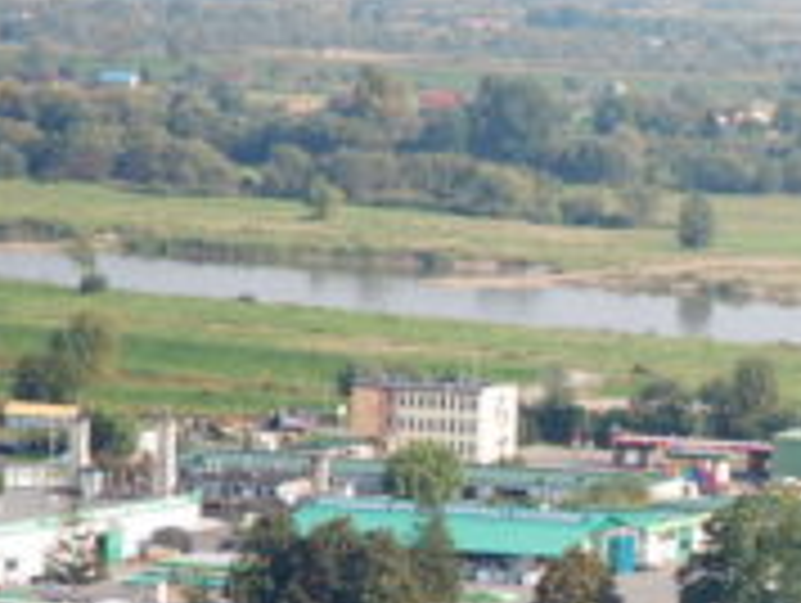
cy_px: 547
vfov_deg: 5.2
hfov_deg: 6.9
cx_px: 968
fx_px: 6581
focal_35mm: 284
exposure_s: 1/250
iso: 100
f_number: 4.5
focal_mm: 70
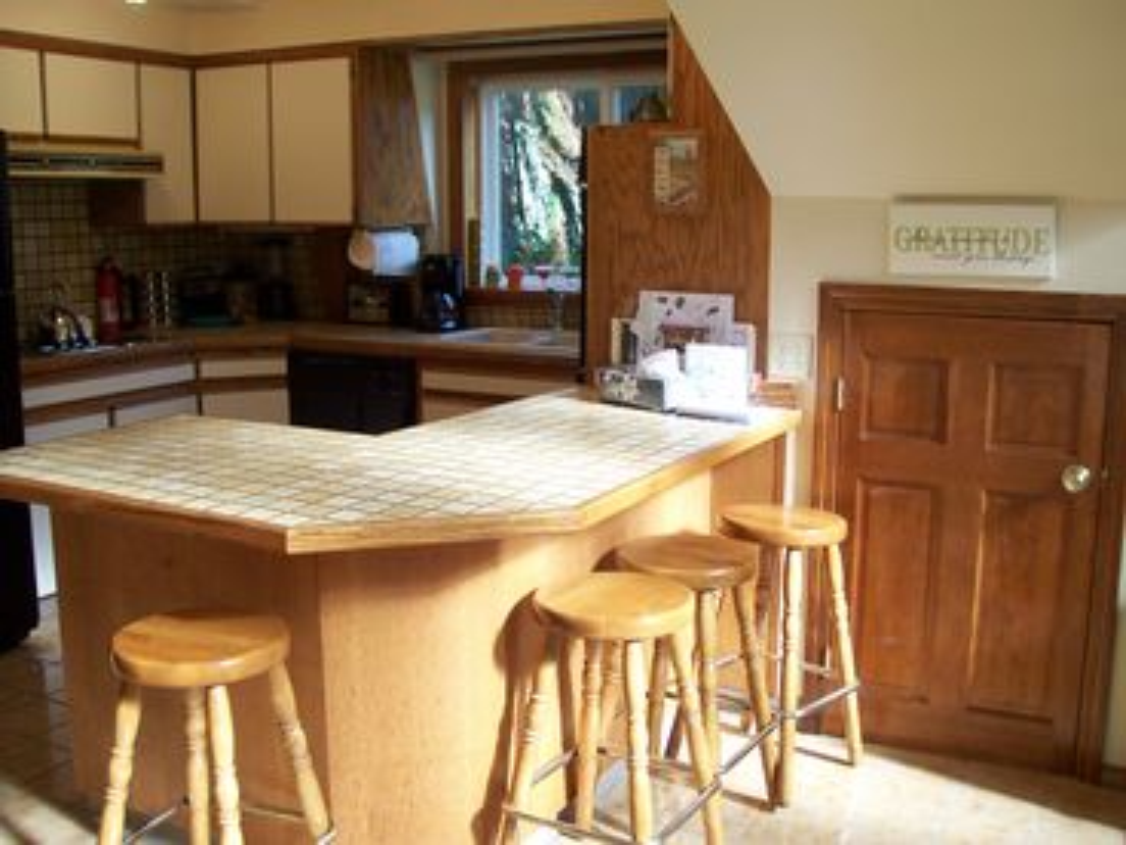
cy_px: 422
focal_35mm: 36
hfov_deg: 51.4
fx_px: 1171
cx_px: 563
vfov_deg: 39.7
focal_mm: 6
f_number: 2.7
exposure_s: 1/46.4
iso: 80
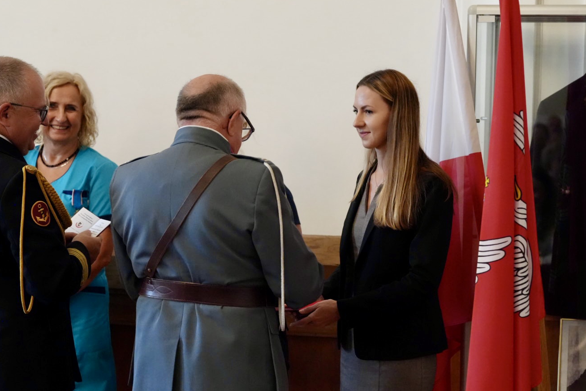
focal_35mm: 105
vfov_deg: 13.1
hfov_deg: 19.4
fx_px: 1710
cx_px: 271
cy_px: 214
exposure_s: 1/160
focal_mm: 85
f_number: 4
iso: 10000
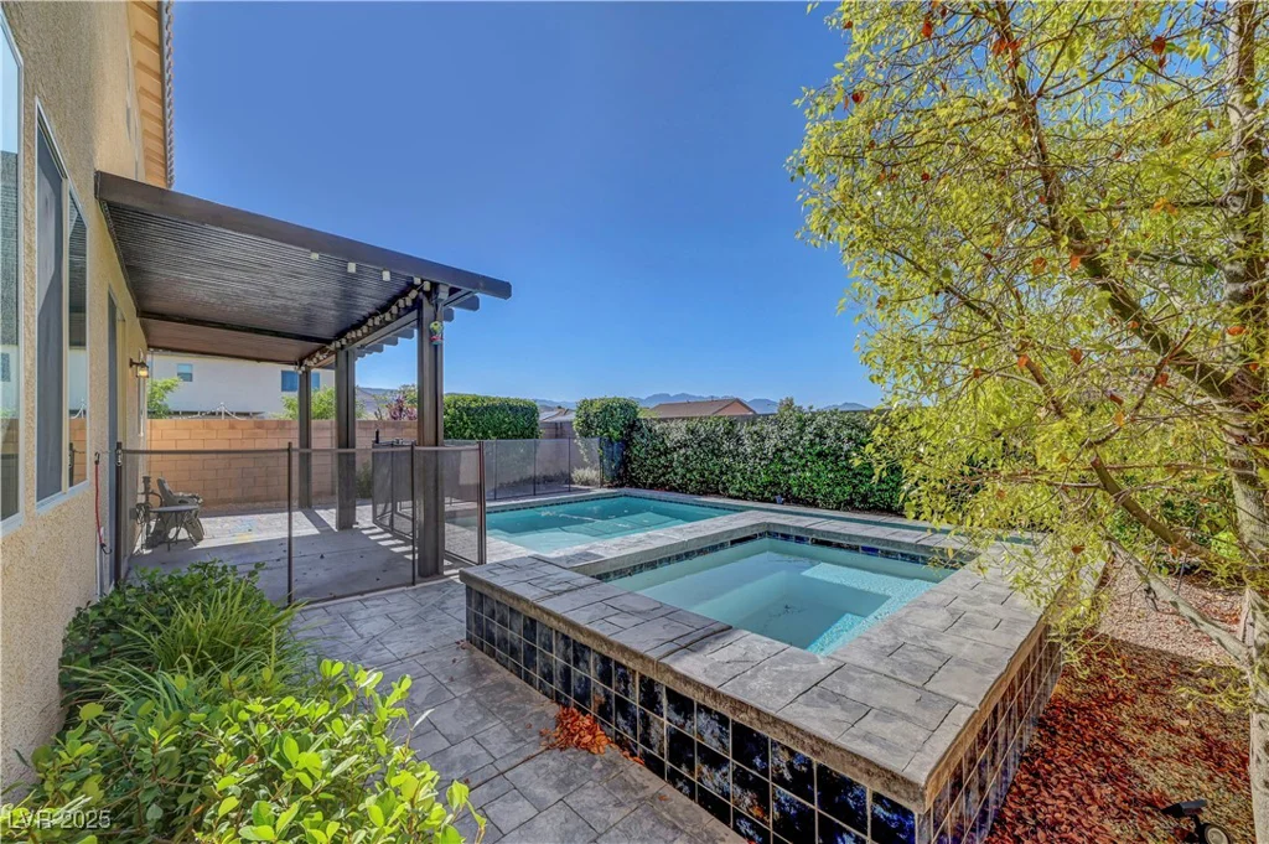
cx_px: 634
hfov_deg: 104.3
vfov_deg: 81.1
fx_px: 493
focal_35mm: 14
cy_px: 422
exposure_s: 1/320
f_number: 9
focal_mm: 14
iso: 400
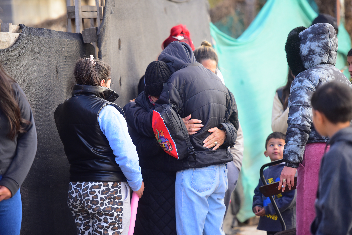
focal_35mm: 166
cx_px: 175
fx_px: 1623
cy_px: 118
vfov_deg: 8.3
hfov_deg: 12.4
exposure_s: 1/400
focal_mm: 165
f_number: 2.8
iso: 500
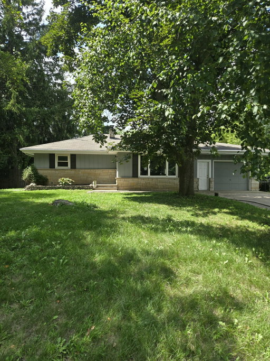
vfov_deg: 73.9
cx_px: 135
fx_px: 239
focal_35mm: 23
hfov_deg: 58.9
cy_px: 180
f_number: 1.8
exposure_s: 1/1663
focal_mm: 5.4
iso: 80
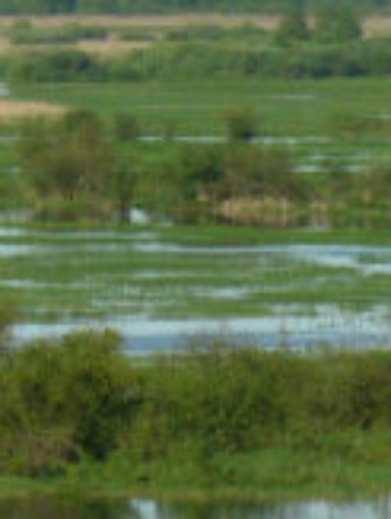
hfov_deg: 2.0
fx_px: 11356
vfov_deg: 2.6
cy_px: 353
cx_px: -601
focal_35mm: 757
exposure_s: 1/400
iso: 100
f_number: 5.6
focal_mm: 26.8
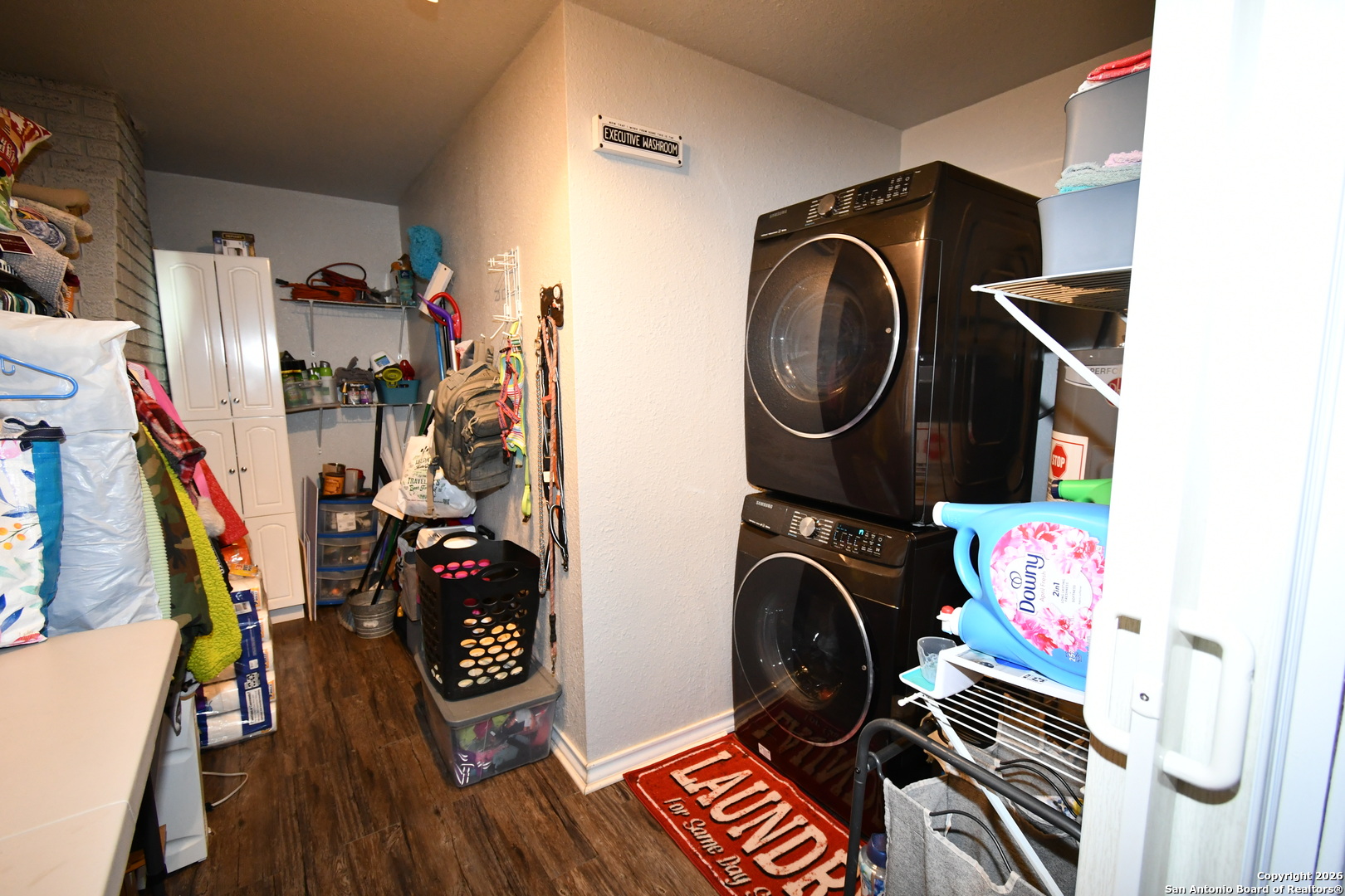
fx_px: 560
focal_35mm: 15
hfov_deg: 100.4
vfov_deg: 77.3
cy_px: 448
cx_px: 672
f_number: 4.5
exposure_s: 1/60
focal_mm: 10
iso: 1600
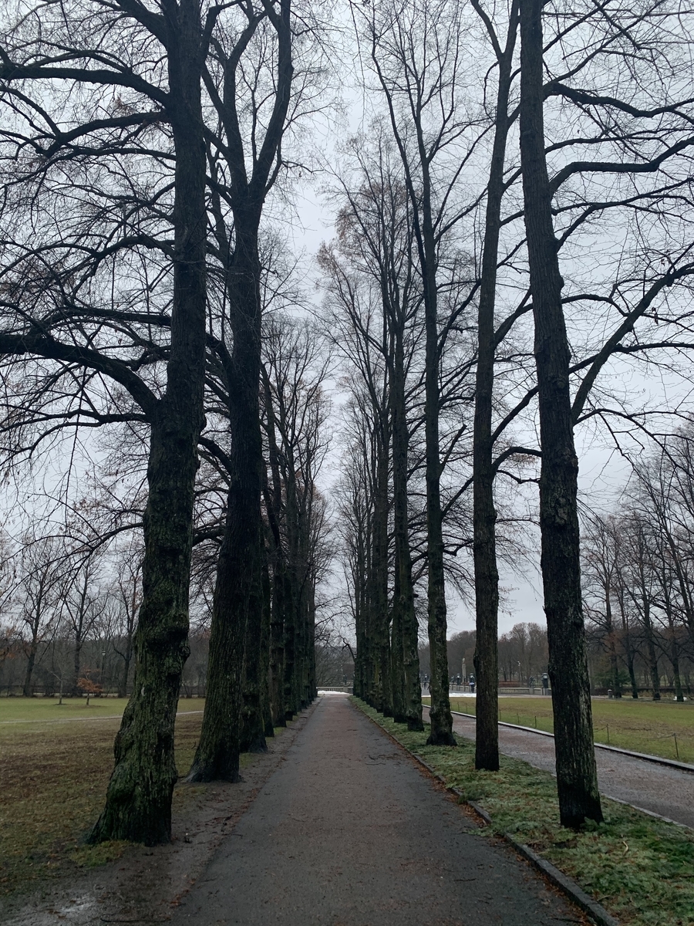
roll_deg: -0.1
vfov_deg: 67.3
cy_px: 463
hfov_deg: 53.1
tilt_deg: +19.1
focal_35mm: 26
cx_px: 347
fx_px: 695
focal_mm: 4.25
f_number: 1.8
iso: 100
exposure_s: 1/91
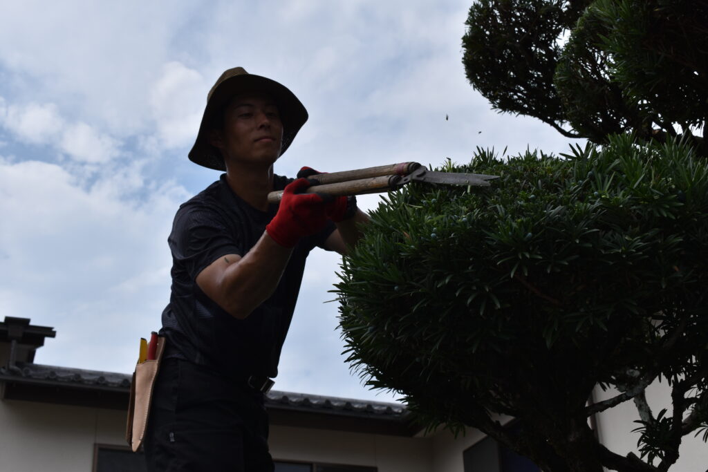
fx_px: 1033
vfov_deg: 25.8
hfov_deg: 37.8
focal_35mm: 52
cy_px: 236
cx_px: 354
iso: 100
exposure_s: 1/500
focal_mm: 35
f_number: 11
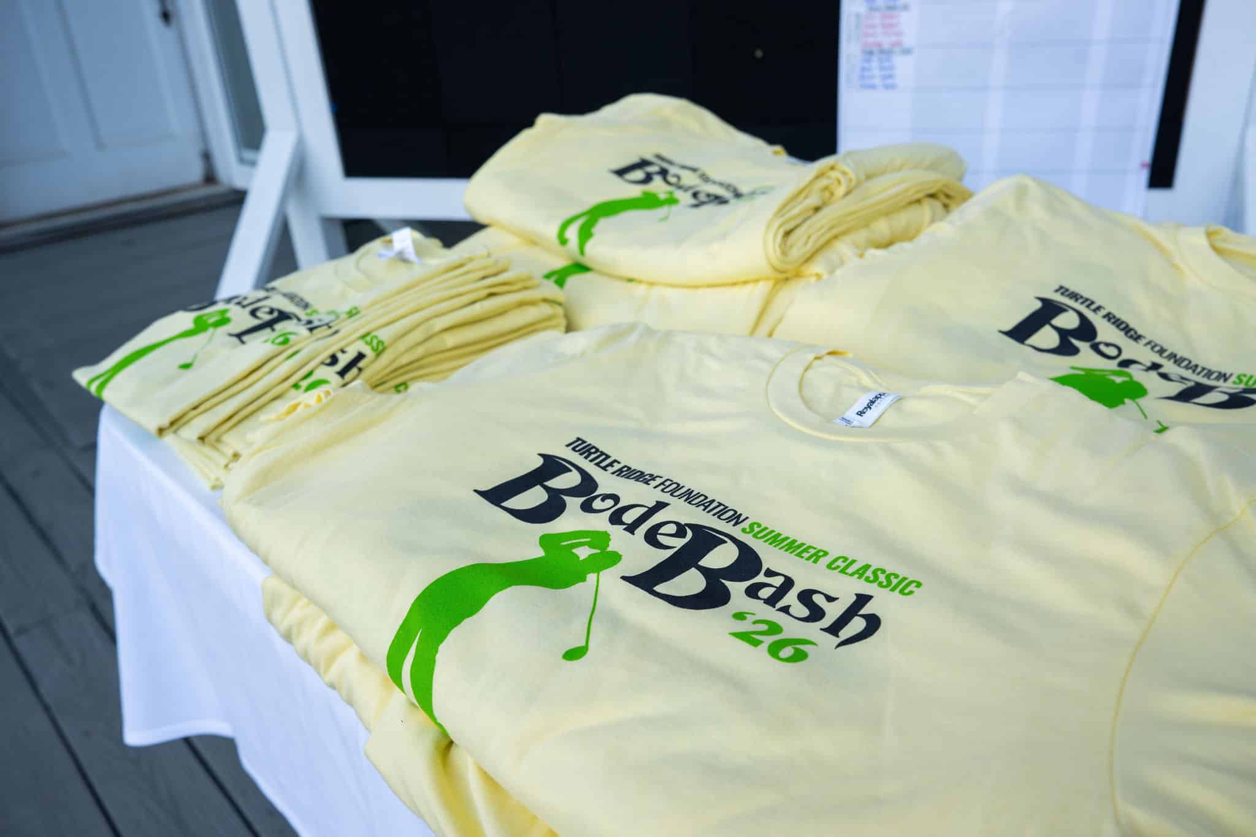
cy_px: 418
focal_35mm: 28
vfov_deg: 46.4
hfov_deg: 65.5
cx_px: 628
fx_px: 977
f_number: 5.6
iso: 180
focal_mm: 28
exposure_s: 1/160
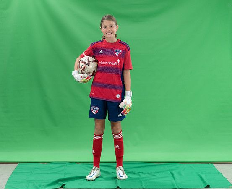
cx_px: 110
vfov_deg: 19.4
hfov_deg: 23.7
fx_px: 552
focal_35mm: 80
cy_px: 95
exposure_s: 1/250
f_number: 2.8
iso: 1000
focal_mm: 70
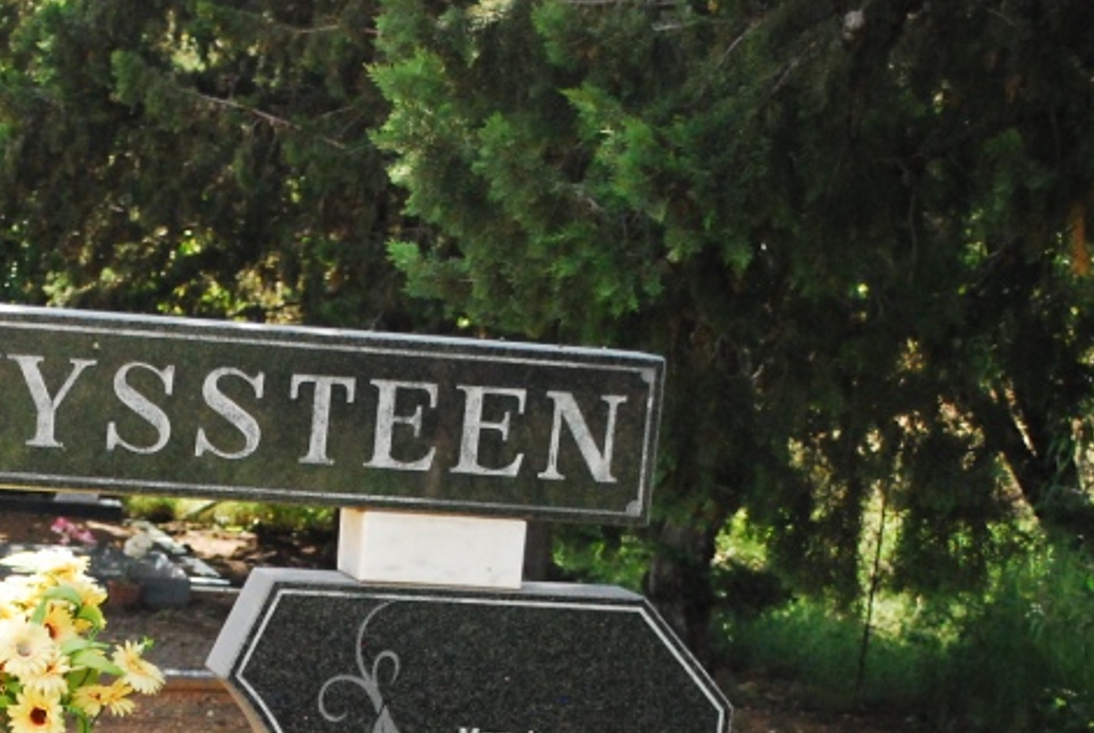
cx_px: 196
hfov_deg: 20.5
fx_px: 2983
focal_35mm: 98
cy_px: 774
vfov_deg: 13.8
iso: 1600
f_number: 4.8
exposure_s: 1/2000
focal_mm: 30
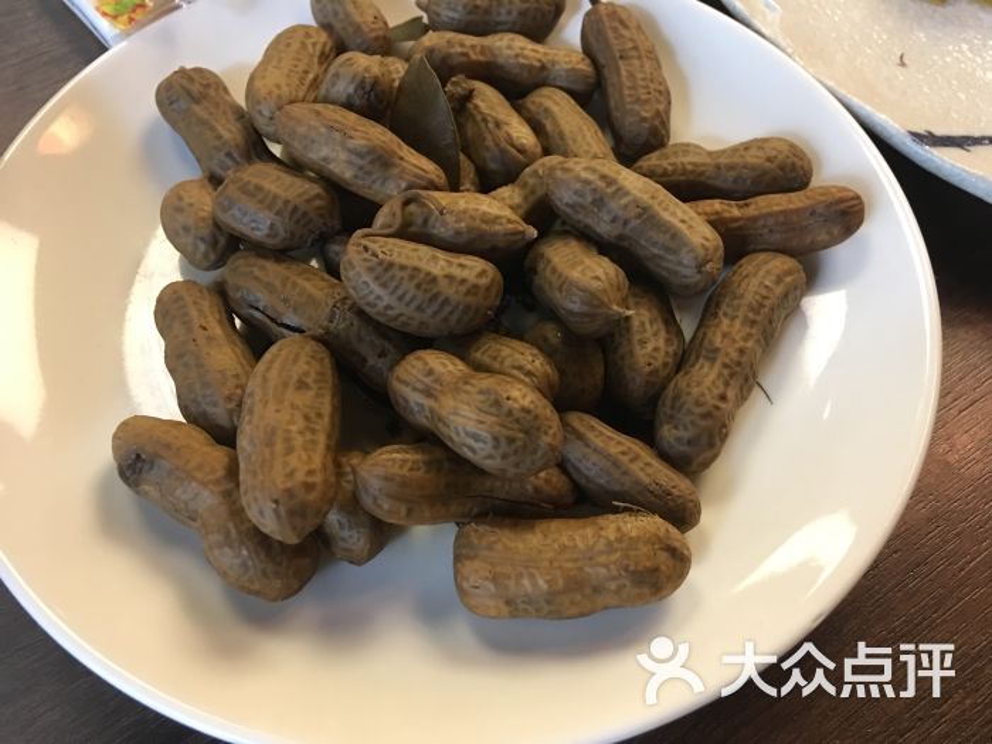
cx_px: 496
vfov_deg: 48.2
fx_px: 831
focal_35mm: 29
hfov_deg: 61.7
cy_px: 372
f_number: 2.2
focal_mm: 4.15
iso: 100
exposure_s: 1/8
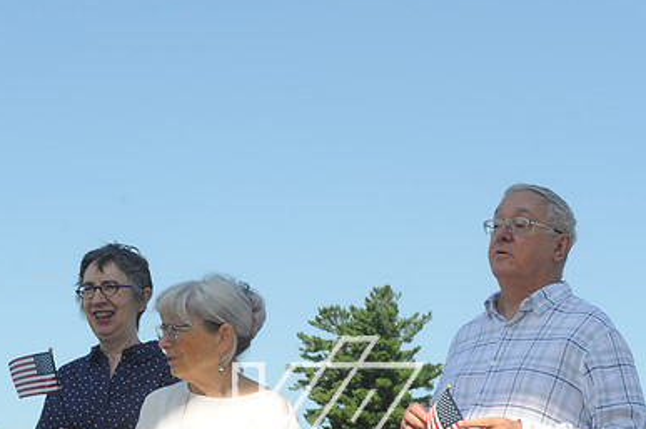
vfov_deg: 13.0
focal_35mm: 105
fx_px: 1882
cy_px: 287
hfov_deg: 19.5
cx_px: 329
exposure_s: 1/200
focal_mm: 70
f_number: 10
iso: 200
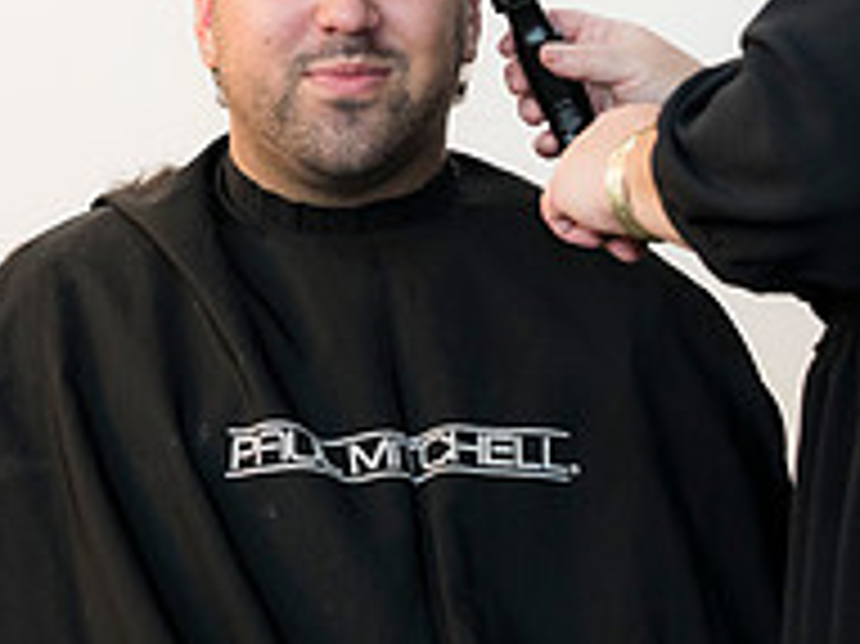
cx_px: 311
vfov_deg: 8.5
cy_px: 128
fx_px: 4345
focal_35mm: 175
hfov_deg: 11.3
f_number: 3.5
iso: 800
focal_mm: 60
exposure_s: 1/100
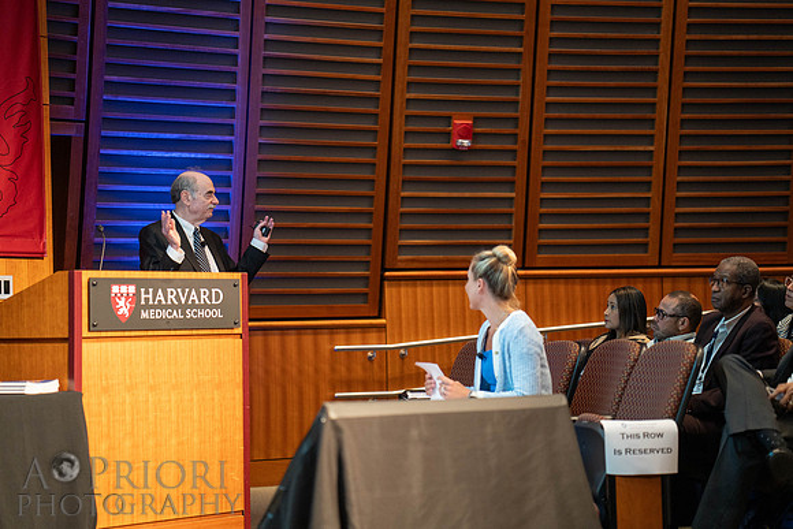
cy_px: 264
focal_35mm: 87
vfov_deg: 15.7
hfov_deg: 23.3
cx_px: 396
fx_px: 1923
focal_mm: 85
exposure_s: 1/80
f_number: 1.8
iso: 3200
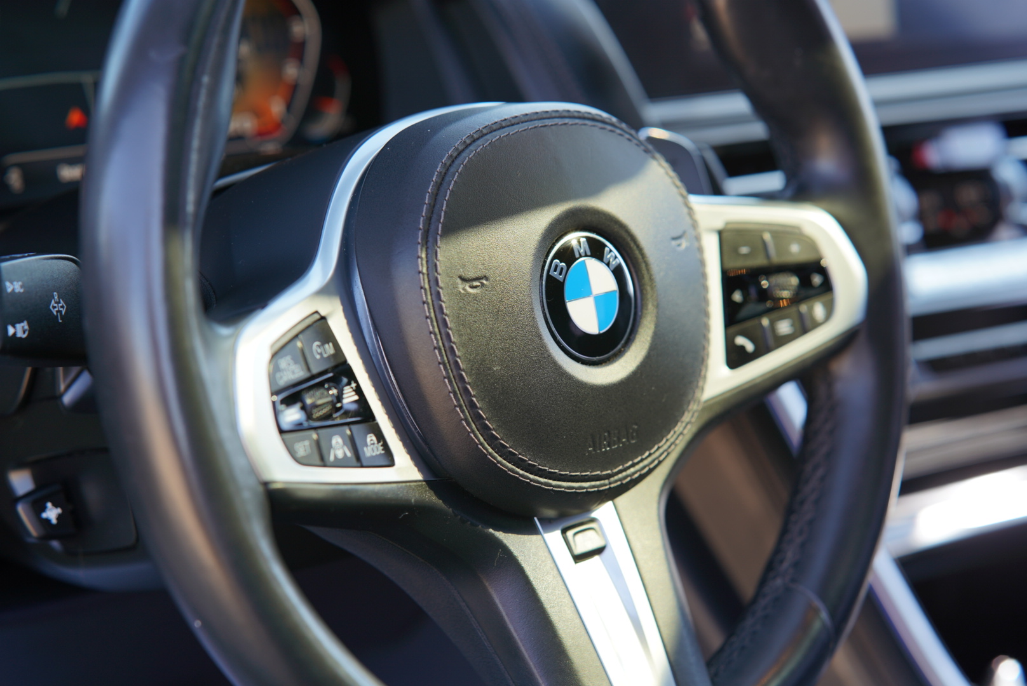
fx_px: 2427
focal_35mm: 85
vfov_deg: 16.1
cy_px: 343
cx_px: 514
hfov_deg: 23.9
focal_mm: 85
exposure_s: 1/100
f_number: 4
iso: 160
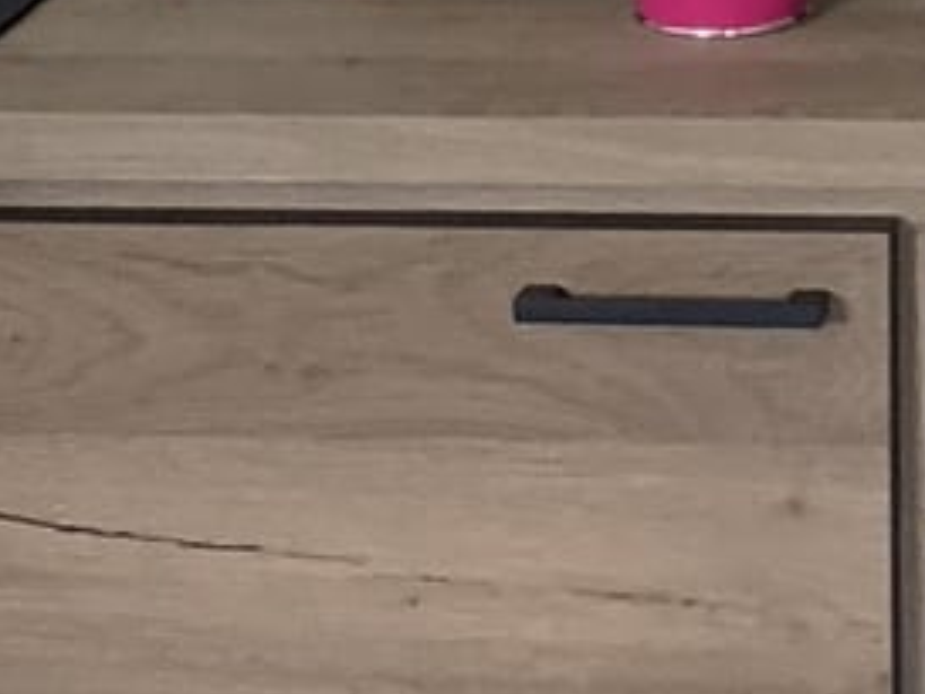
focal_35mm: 195
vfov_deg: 7.3
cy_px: -796
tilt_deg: -5.1
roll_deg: -0.3
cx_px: 1132
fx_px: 5213
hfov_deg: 10.0
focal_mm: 4.25
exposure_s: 1/60
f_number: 1.8
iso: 320
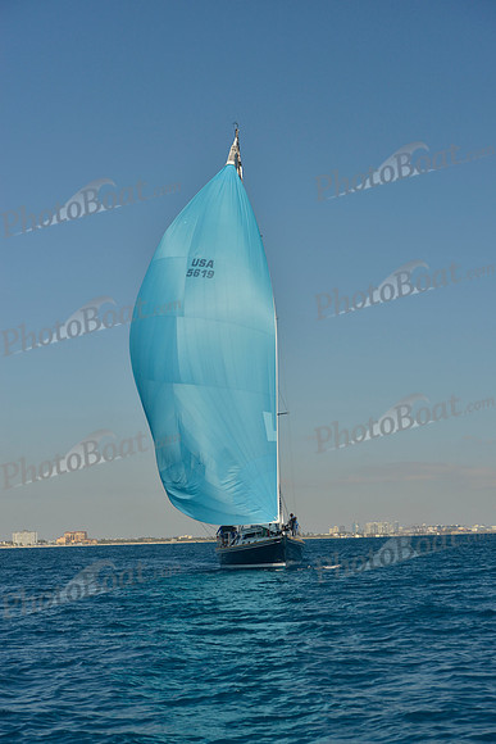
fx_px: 1446
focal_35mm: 70
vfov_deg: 28.8
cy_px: 372
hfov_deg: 19.5
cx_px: 248
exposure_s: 1/500
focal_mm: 70
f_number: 8
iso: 200
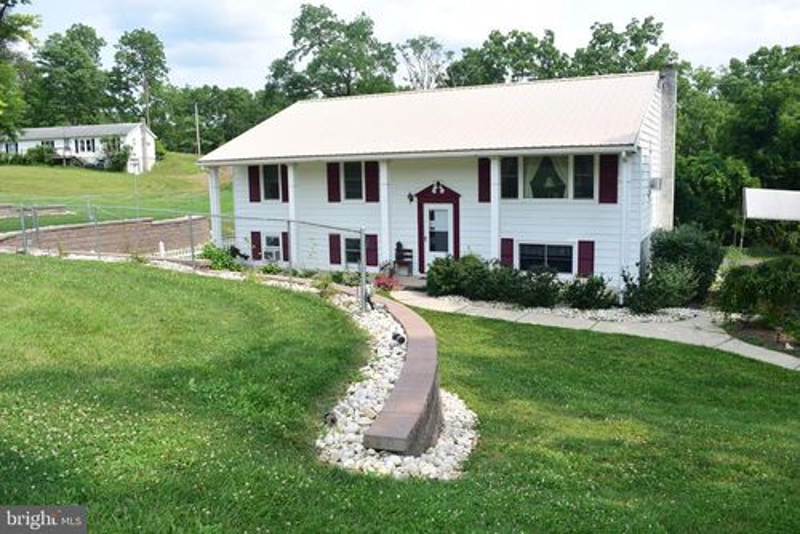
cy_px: 267
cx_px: 400
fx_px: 600
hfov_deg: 67.4
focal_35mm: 27
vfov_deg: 48.0
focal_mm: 18
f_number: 10
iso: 250
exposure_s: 1/400
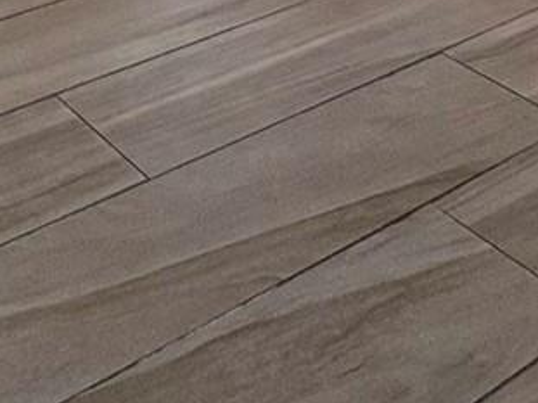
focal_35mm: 72
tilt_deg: +2.8
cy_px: -604
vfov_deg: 13.6
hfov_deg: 25.5
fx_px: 1119
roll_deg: -0.5
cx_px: -14
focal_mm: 2.22
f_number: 2.2
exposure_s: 1/120
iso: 160
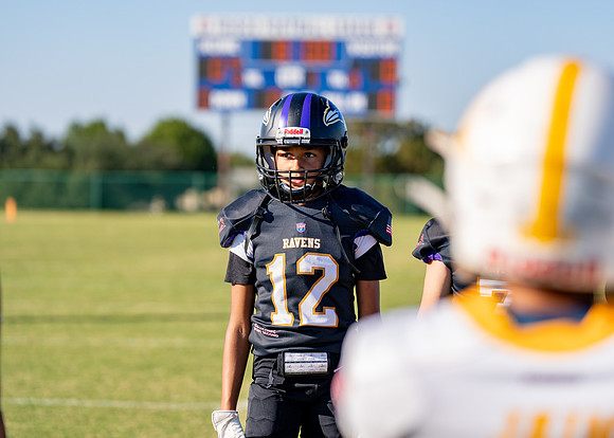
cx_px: 320
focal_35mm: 132
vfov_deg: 10.9
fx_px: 2305
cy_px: 210
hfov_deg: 15.2
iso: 160
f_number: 2.8
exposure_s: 1/2500
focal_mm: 120
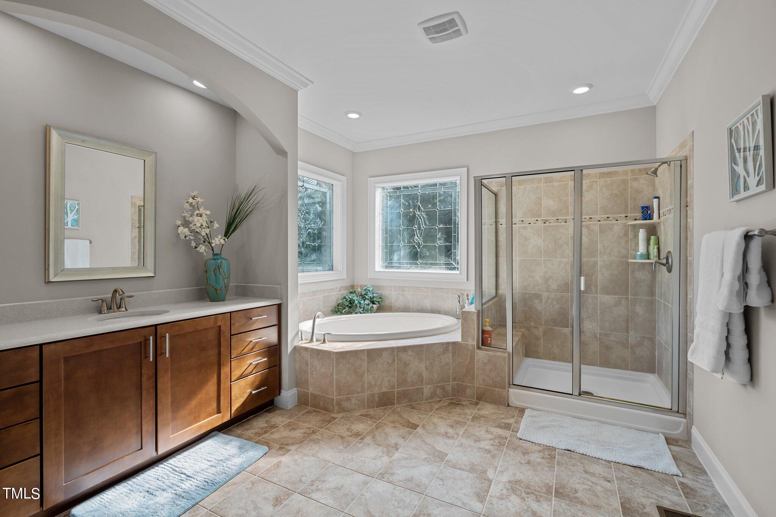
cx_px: 388
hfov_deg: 96.7
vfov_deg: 73.7
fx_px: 345
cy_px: 258
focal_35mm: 16
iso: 400
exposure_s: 1/15
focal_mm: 16
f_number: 8
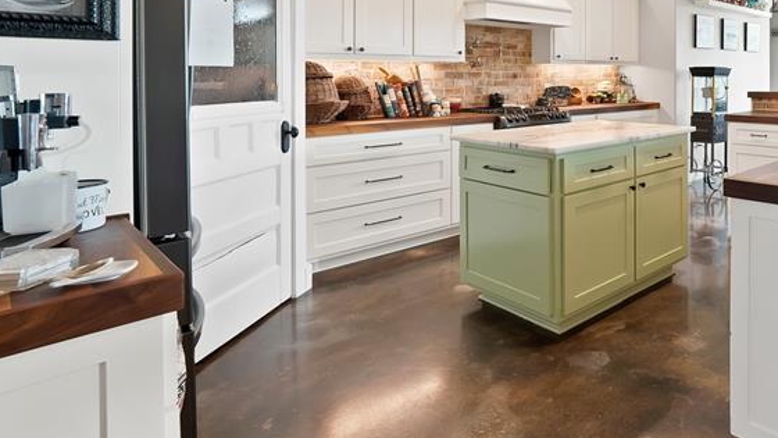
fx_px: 474
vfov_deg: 46.7
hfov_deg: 65.8
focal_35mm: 23
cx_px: 692
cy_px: 83
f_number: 9
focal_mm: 12
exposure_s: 1/4
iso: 640
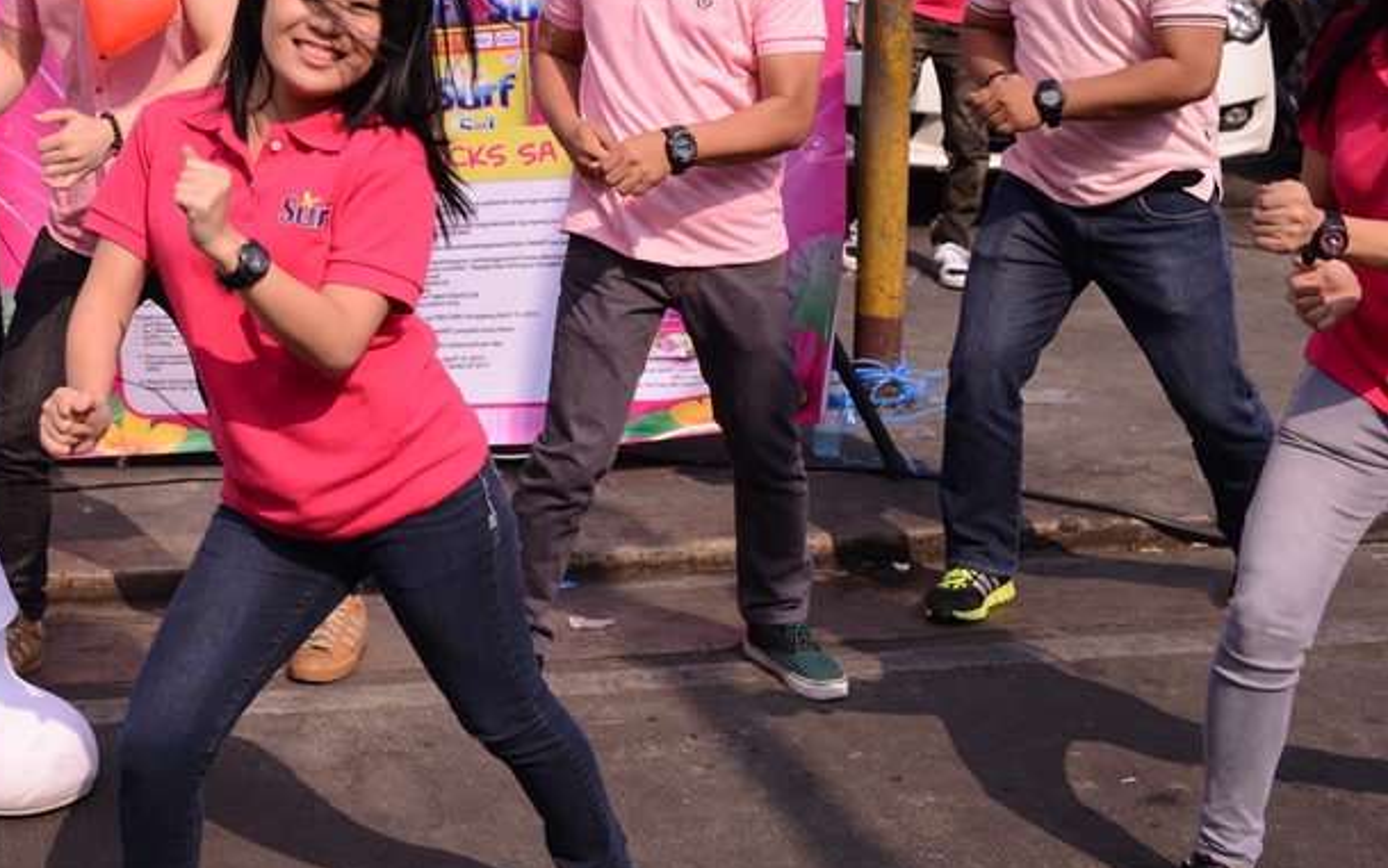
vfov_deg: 21.3
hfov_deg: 32.8
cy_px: 128
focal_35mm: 60
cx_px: 223
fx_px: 2270
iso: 250
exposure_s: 1/1250
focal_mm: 35
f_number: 5.6
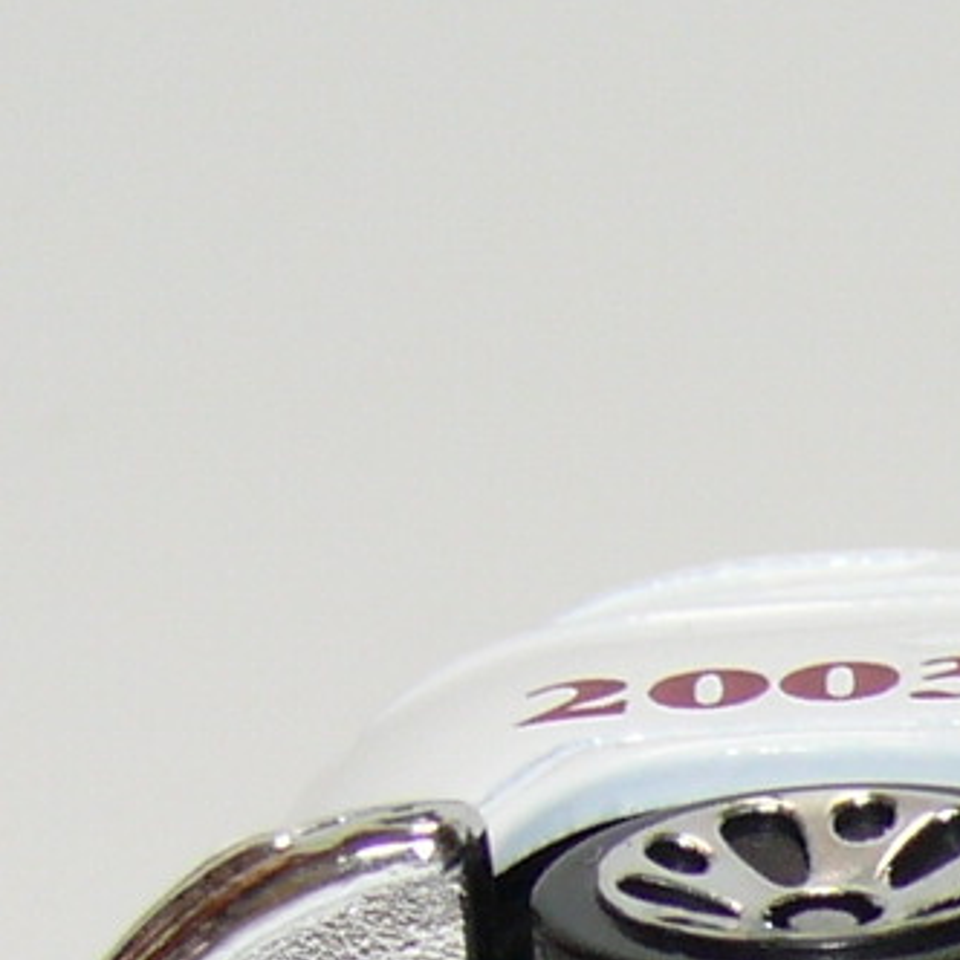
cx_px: 1801
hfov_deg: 4.0
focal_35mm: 435
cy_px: 1356
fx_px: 13649
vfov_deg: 4.0
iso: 100
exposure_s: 1/30
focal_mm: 13.3
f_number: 4
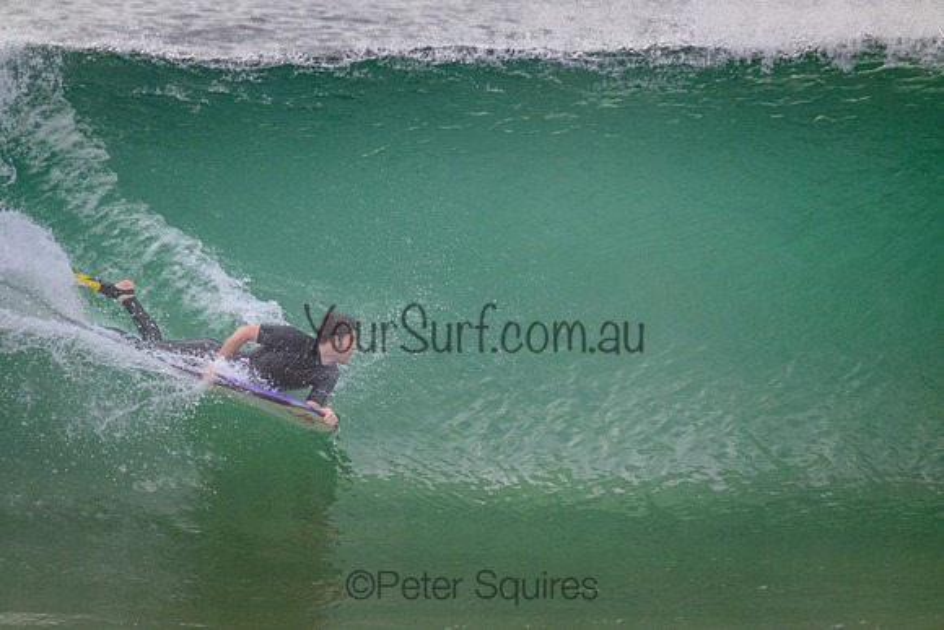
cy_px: 315
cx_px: 472
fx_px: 20982
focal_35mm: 800
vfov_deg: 1.7
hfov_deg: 2.6
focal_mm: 800
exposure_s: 1/2000
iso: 1600
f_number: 11
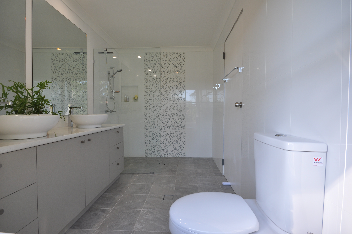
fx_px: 161
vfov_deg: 71.9
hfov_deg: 95.0
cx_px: 176
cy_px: 117
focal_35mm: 16
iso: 200
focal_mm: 11
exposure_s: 1/30
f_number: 9
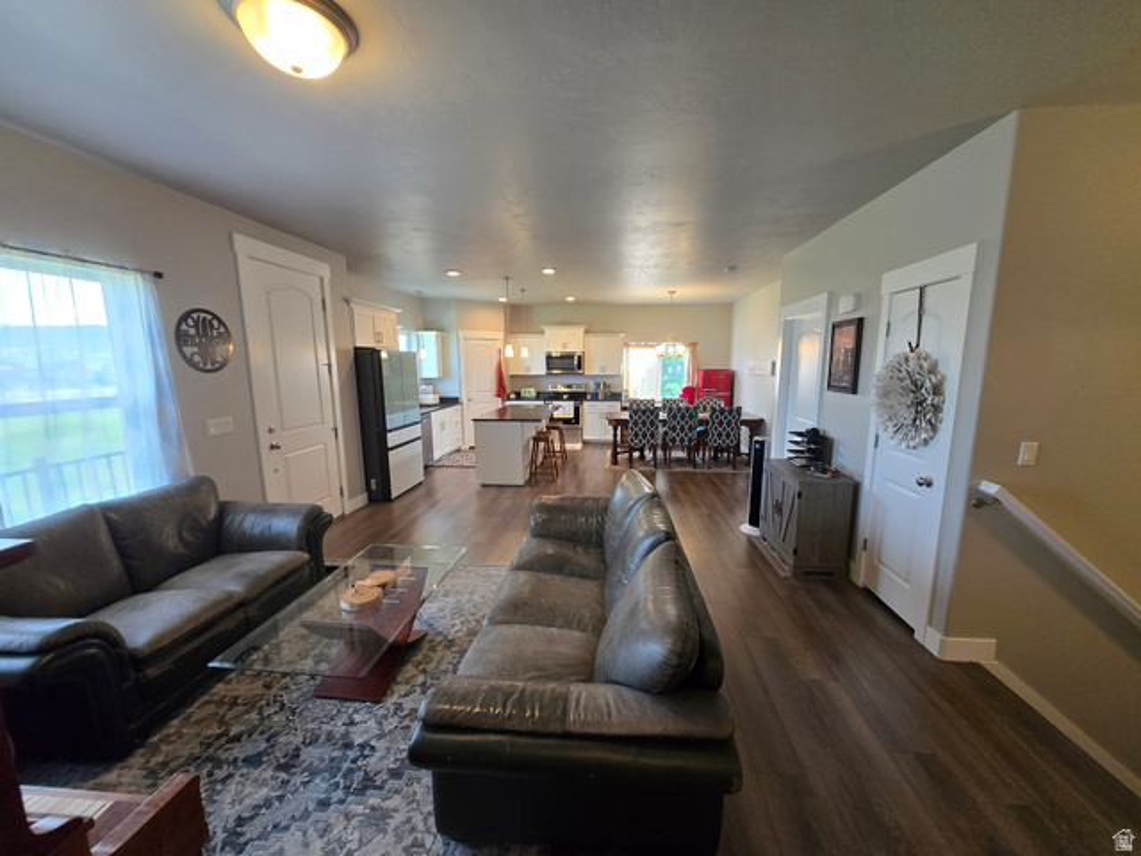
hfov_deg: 106.2
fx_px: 429
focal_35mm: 13
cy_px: 428
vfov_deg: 89.9
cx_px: 570
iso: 125
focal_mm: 1.7
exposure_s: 1/60
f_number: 2.2
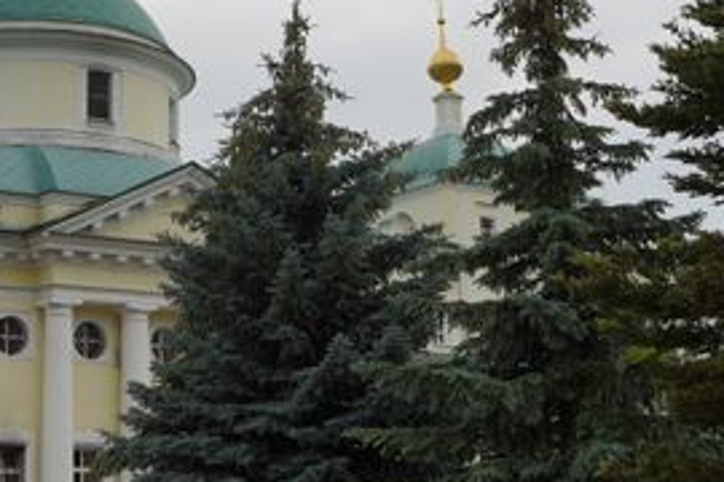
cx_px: 119
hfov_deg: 26.4
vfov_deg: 18.0
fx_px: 1508
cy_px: 86
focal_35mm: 75
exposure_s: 1/400
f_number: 6.3
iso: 100
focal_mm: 29
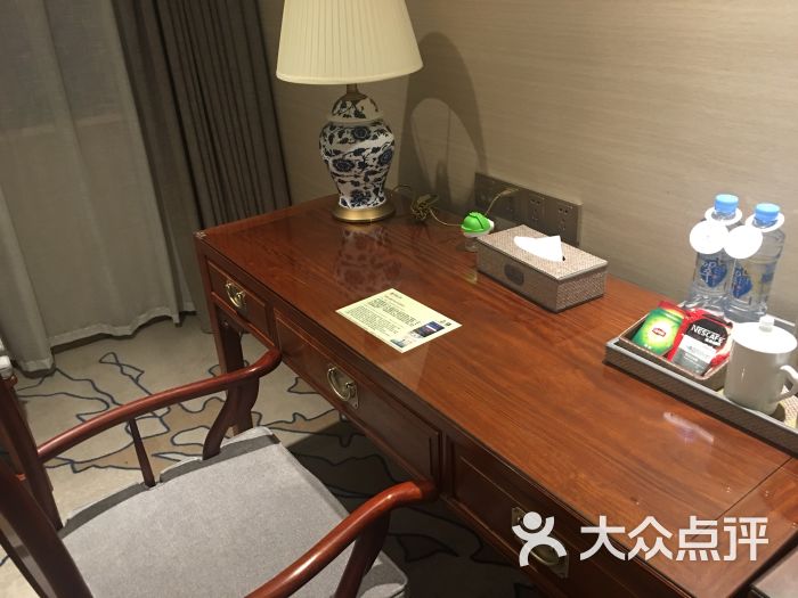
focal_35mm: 29
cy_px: 299
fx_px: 669
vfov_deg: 48.2
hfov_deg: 61.7
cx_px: 399
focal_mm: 4.15
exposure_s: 1/10
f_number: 2.2
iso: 100
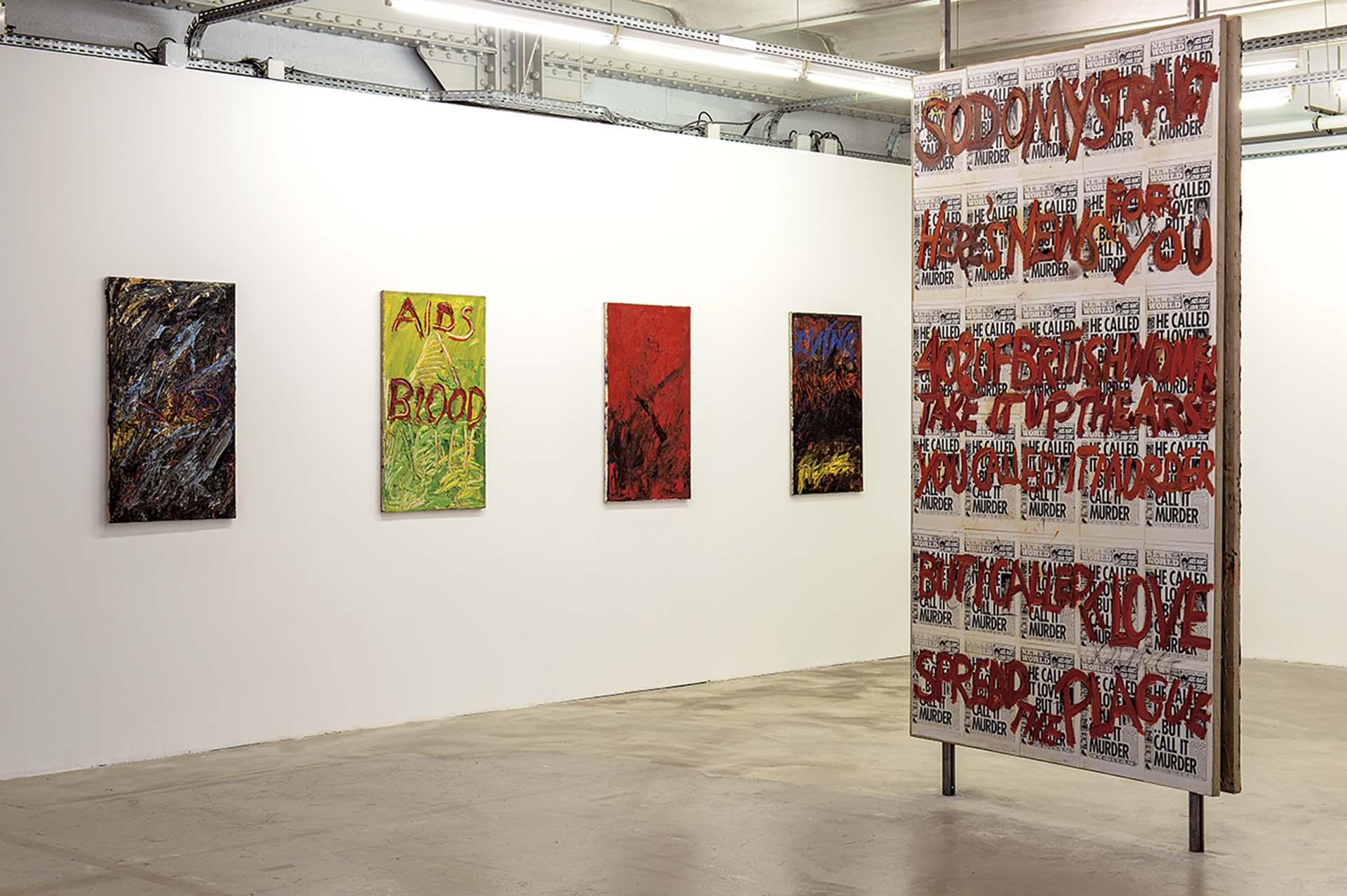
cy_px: 448
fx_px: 2094
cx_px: 674
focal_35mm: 56
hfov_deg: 35.7
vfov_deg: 24.2
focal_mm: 56
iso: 100
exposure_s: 4
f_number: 11
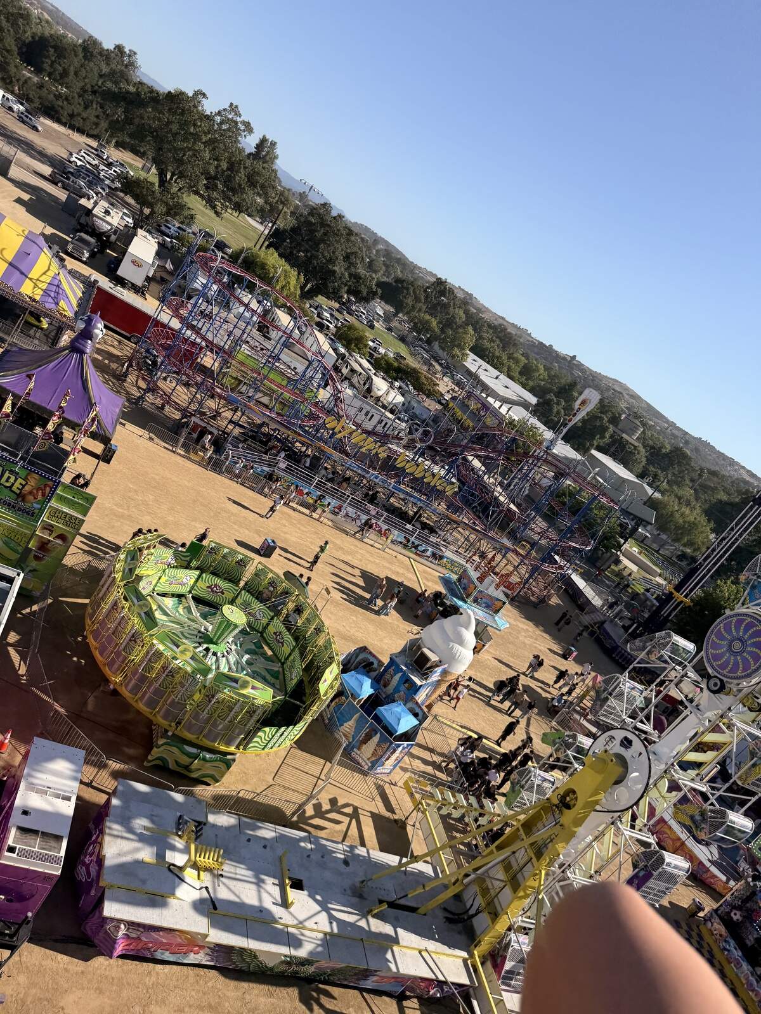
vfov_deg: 71.6
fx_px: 703
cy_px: 507
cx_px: 380
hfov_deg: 56.8
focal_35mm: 24
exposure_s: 1/4975
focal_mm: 6.76
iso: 80
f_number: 1.78
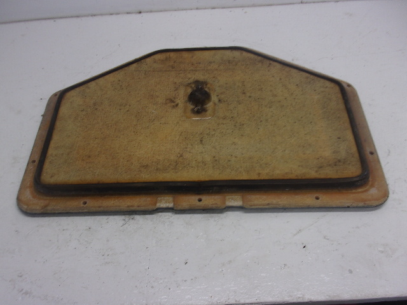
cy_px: 152
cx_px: 204
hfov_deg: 63.4
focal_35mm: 28
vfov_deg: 49.7
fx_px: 329
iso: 83
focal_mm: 5.1
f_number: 3.9
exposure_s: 1/34
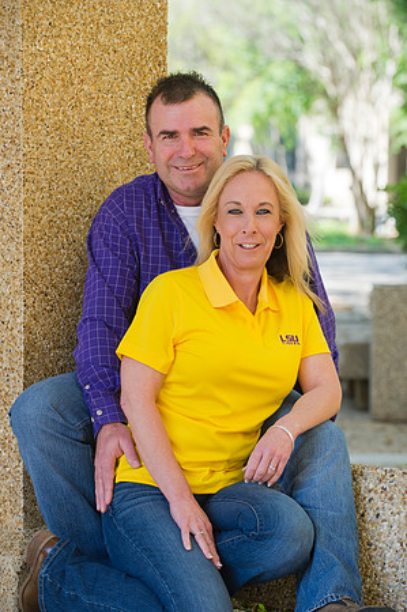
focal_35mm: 130
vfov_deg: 15.8
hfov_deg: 10.5
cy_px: 306
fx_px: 2210
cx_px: 204
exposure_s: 1/160
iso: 400
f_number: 5
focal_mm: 130
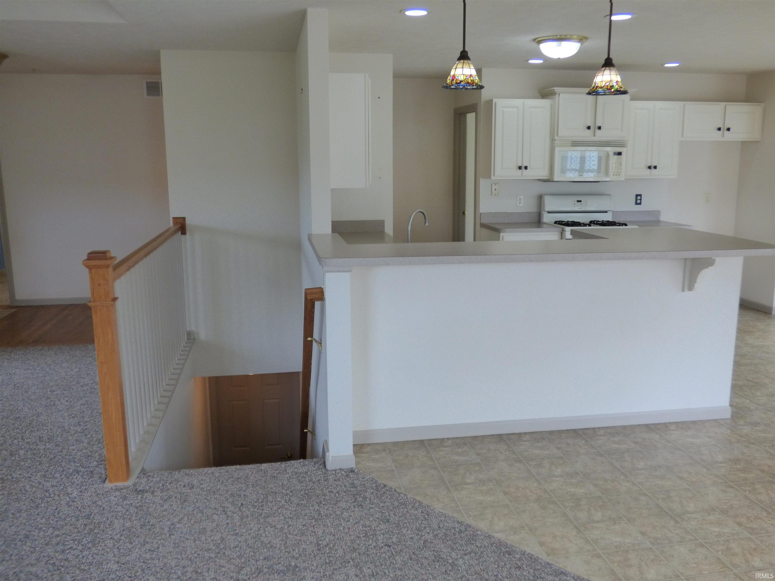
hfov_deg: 58.4
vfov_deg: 45.4
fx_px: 694
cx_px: 388
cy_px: 290
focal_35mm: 31
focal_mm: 5.53
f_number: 3.3
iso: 320
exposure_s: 1/100
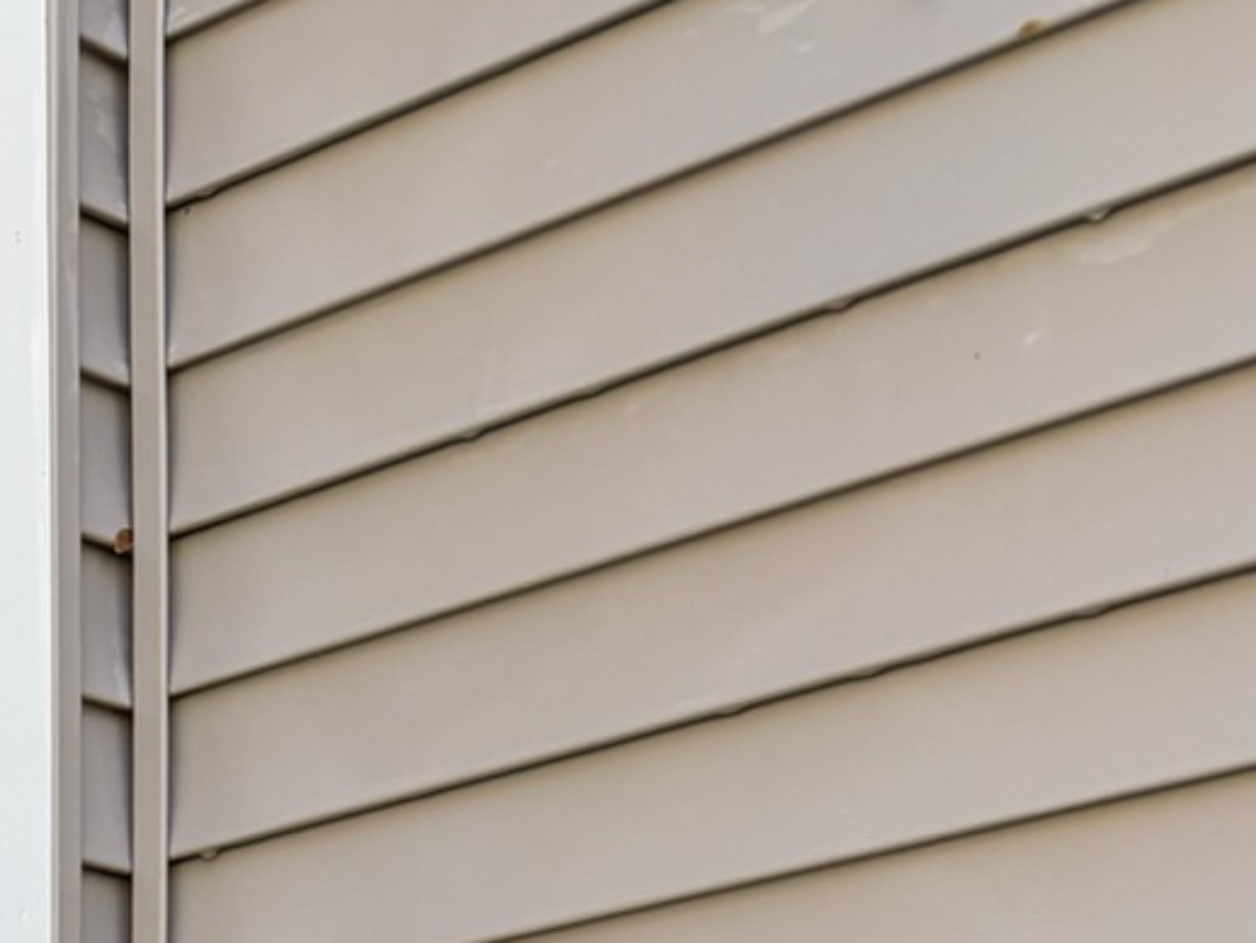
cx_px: -445
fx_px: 3448
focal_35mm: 95
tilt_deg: -3.5
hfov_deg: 18.9
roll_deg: +0.5
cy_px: 2117
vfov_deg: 12.7
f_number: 1.78
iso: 80
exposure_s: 1/524
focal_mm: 6.76
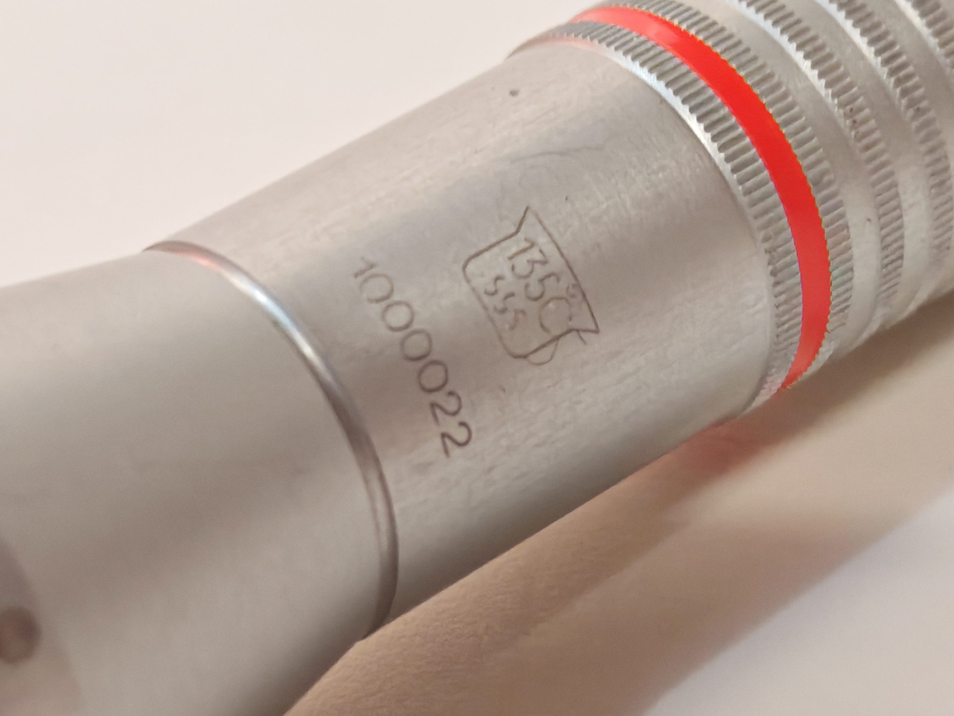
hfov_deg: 14.9
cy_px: 358
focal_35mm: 132
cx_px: 477
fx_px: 3638
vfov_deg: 11.2
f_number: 2
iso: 250
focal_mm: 6.83
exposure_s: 1/50
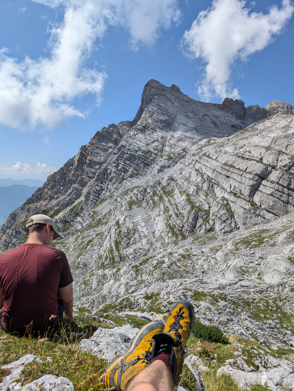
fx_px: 271
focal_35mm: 24
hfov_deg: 56.9
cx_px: 147
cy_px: 196
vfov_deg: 71.5
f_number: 1.68
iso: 24
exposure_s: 1/1558
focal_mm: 6.9
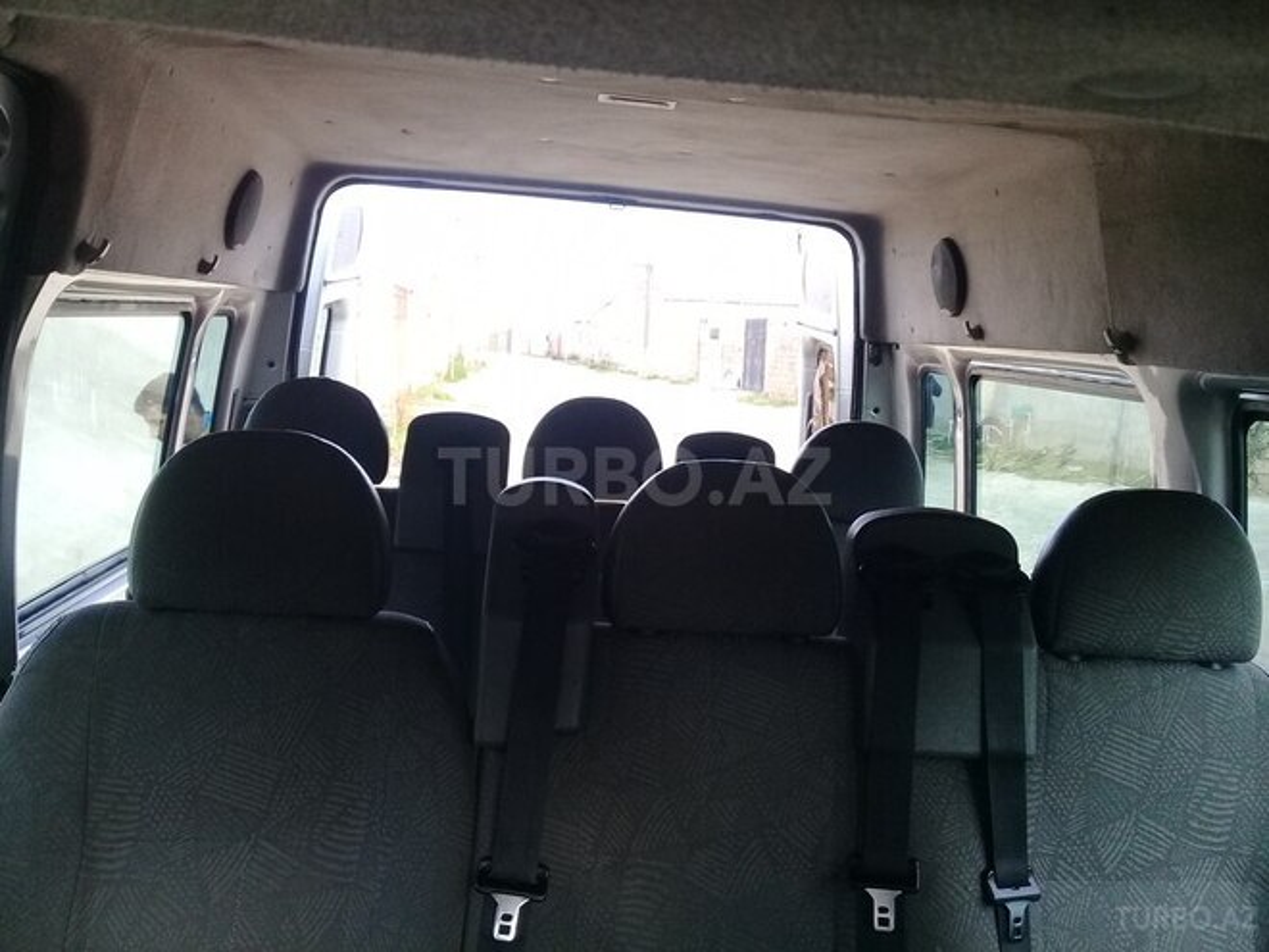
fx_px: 1136
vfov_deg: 45.4
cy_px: 476
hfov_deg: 58.4
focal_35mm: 31
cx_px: 634
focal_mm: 3.3
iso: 50
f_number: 2.2
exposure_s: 1/114
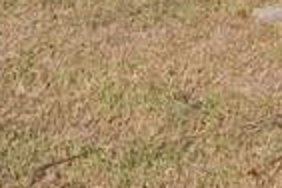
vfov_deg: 9.8
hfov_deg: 18.0
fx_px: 854
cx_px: 324
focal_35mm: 109
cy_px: -368
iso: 320
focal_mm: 10
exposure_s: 1/160
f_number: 18
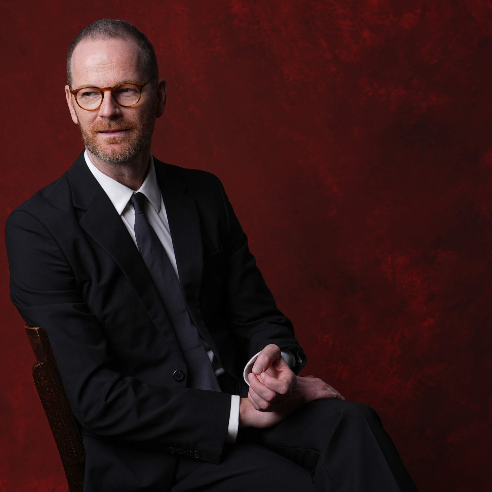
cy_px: 243
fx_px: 1061
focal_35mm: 66
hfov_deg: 26.0
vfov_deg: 26.1
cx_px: 194
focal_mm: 51
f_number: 6.3
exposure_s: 1/250
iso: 200
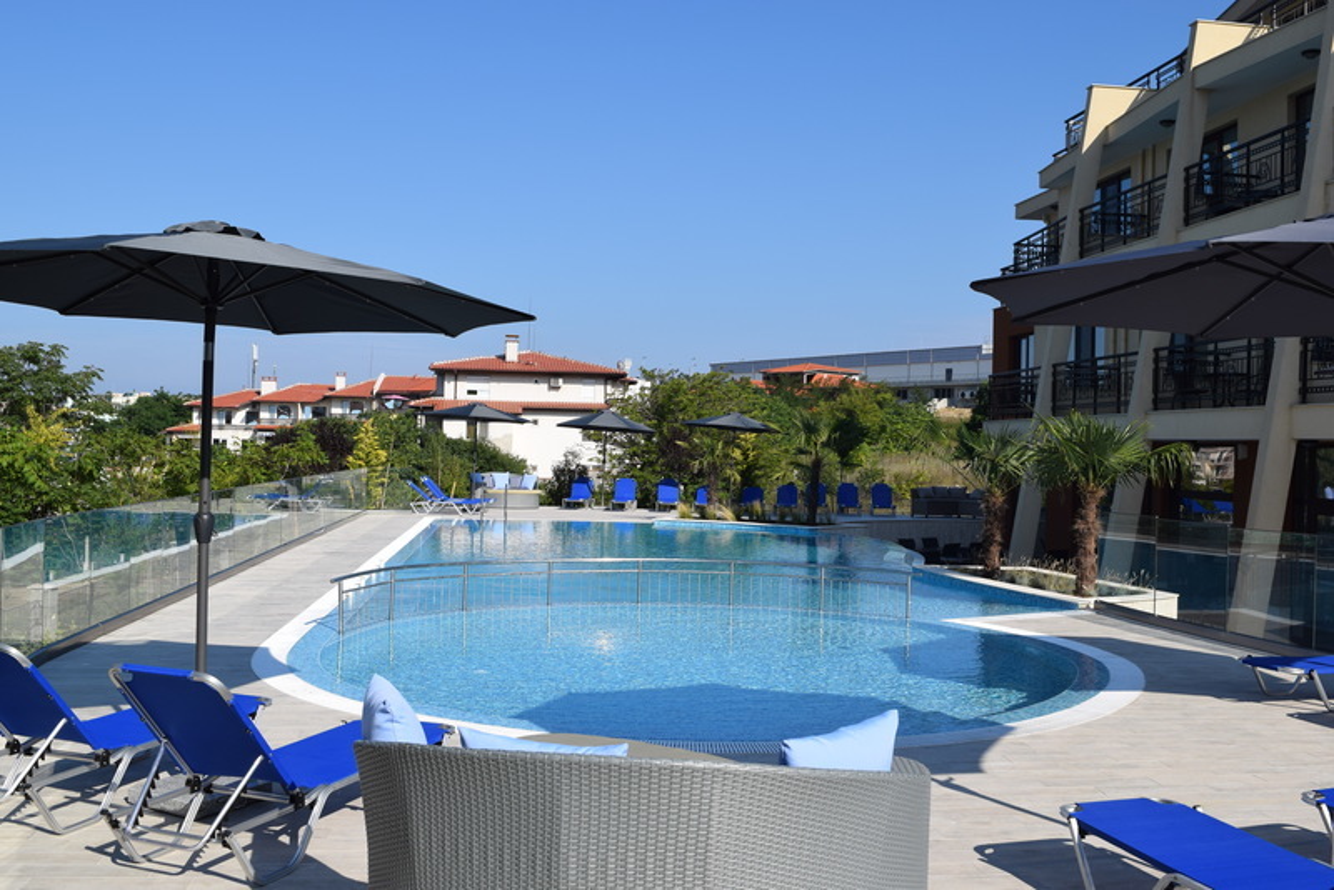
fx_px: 1279
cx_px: 667
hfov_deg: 55.1
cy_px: 445
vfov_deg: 38.4
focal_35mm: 34
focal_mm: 23
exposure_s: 1/500
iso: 200
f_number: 11
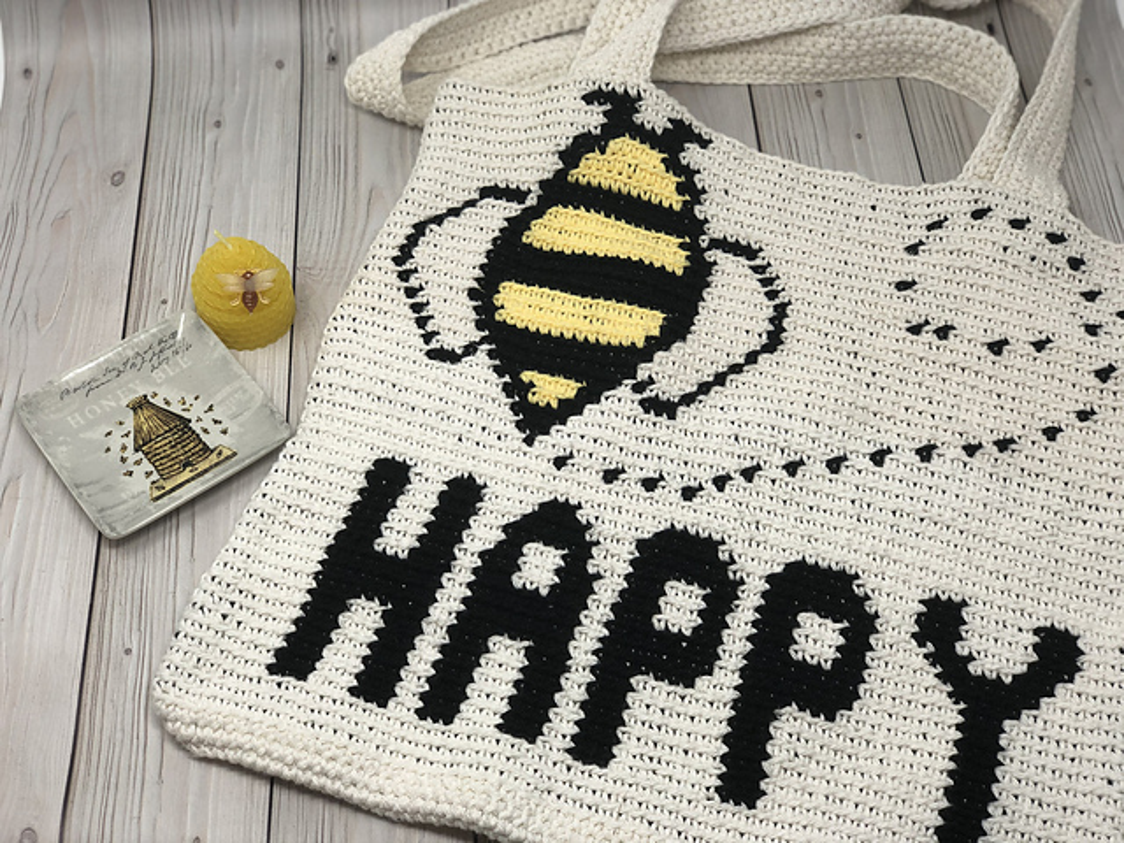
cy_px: 422
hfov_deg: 36.8
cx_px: 562
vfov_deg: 28.0
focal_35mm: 52
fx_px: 1688
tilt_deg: -51.8
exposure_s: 1/60
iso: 16
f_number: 2.4
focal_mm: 6
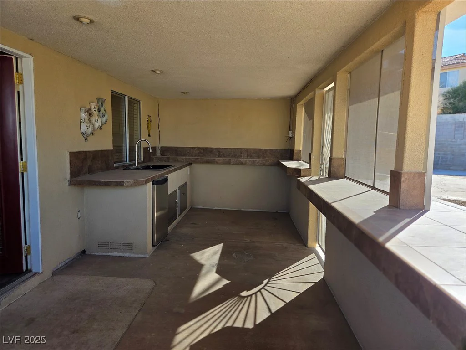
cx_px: 233
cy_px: 175
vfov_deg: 58.9
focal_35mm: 23
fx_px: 310
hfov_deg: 73.9
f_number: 1.8
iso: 80
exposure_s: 1/1139
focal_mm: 5.4
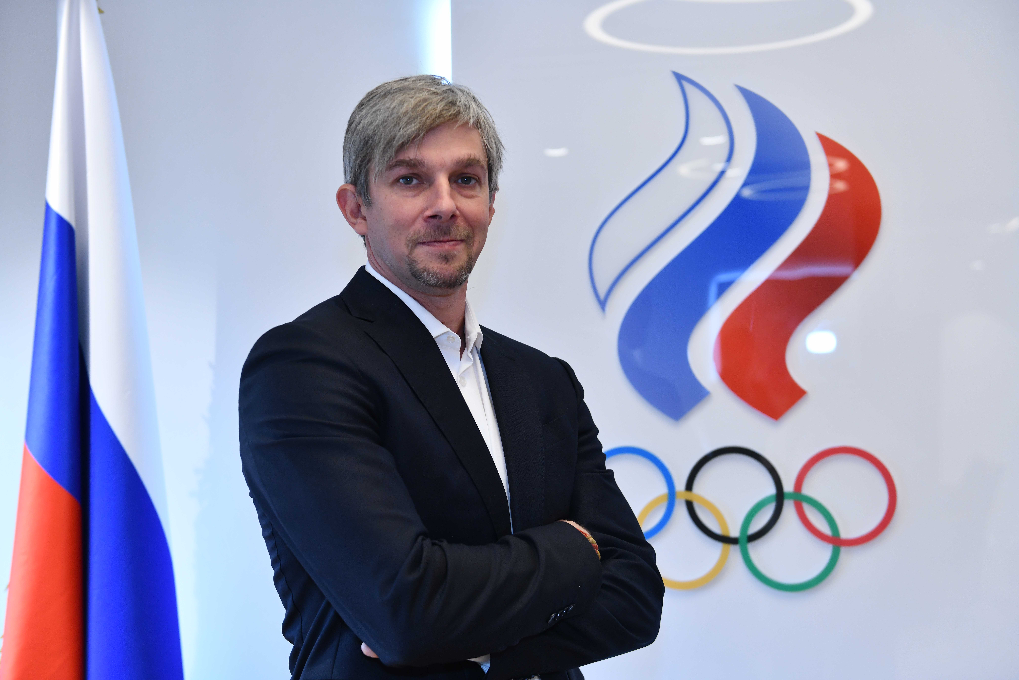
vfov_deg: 26.0
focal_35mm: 52
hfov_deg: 38.2
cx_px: 510
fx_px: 1472
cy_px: 340
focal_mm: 52
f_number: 4
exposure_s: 1/250
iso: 1600
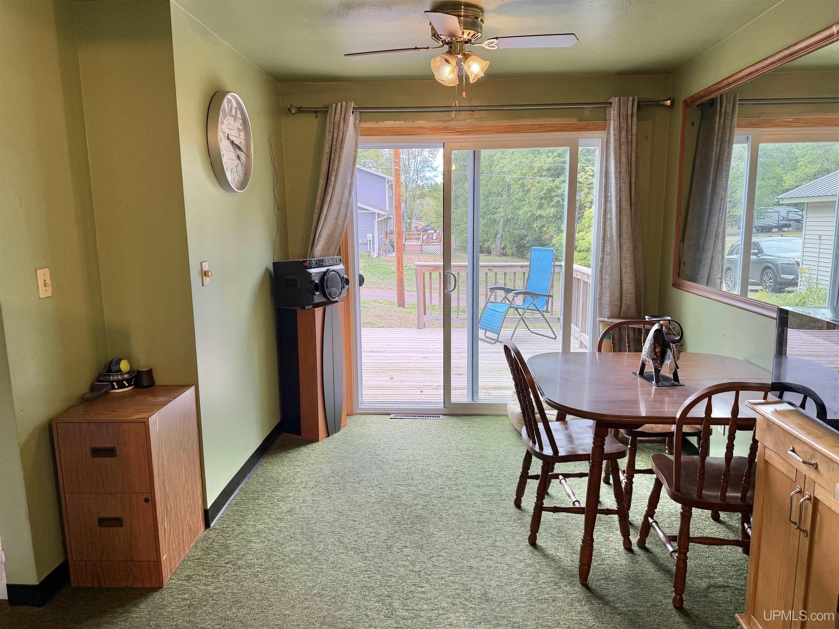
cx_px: 420
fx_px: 582
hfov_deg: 71.6
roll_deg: +0.9
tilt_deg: -9.4
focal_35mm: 24
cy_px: 314
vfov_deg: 56.8
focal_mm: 6.76
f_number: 1.78
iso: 80
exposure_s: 1/120
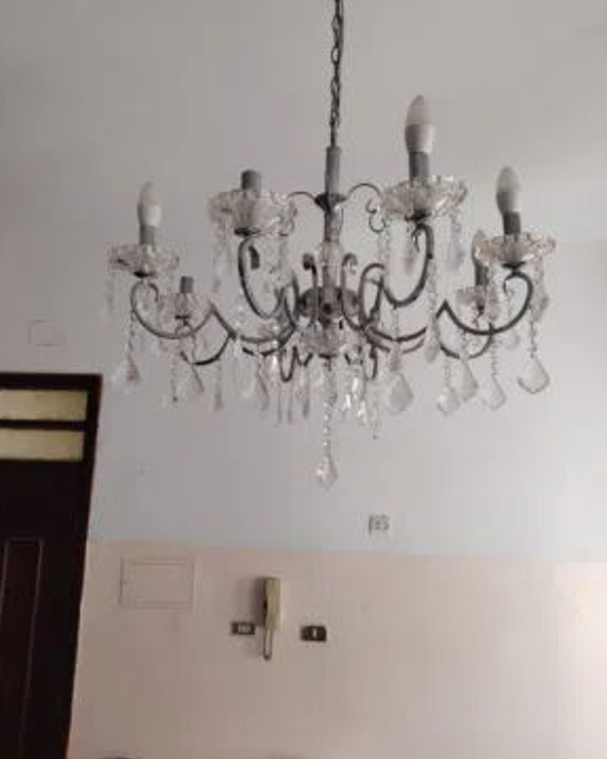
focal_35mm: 26
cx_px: 301
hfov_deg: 54.9
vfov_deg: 66.0
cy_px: 377
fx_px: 584
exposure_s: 1/33.3
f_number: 1.75
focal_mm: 5.25
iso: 350
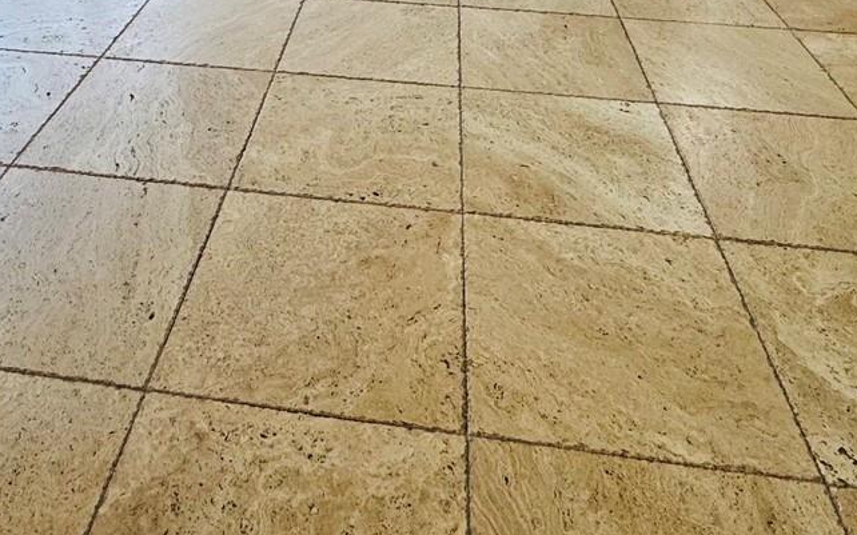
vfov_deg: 26.3
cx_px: 330
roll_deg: -0.6
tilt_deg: -8.2
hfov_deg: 52.3
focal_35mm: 37
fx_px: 864
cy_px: -241
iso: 50
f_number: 2.2
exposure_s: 1/120
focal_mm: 2.22
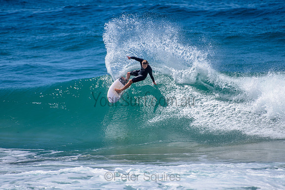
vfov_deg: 2.2
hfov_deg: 3.4
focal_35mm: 613
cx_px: 137
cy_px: 88
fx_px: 4852
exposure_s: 1/2000
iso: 90
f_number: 5.6
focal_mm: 500
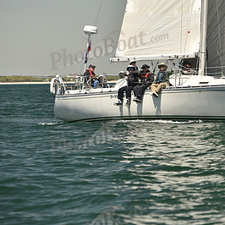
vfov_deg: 6.5
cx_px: 213
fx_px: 1978
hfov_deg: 6.5
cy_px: 80
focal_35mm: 269
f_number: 5
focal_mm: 145
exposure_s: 1/800
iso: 250
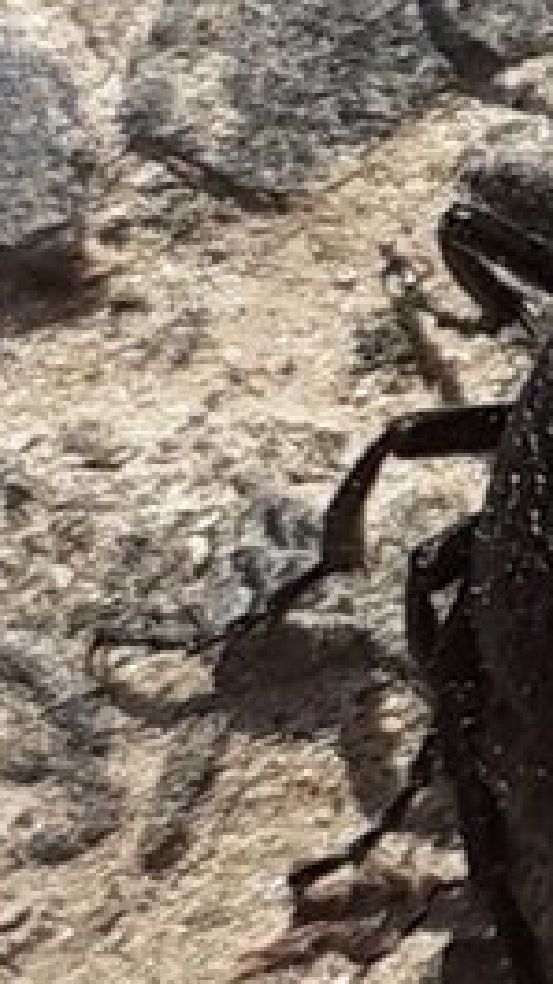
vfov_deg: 29.7
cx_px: 720
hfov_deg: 16.1
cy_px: 460
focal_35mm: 71
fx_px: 1851
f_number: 1.9
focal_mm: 3.6
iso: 40
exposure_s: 1/1429
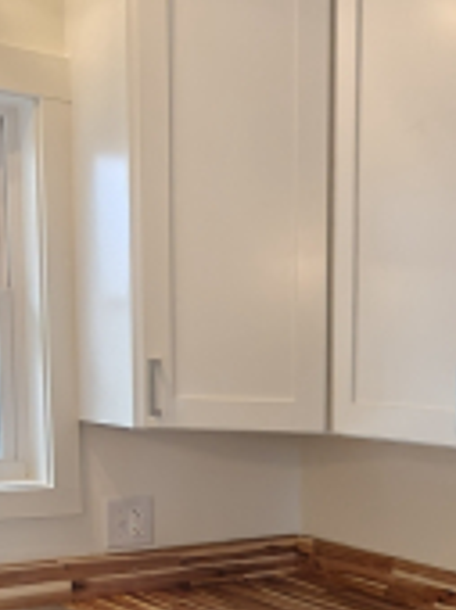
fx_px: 1039
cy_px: 554
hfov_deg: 23.8
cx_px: 445
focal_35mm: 59
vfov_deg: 31.2
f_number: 2
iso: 320
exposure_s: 1/120
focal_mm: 2.3
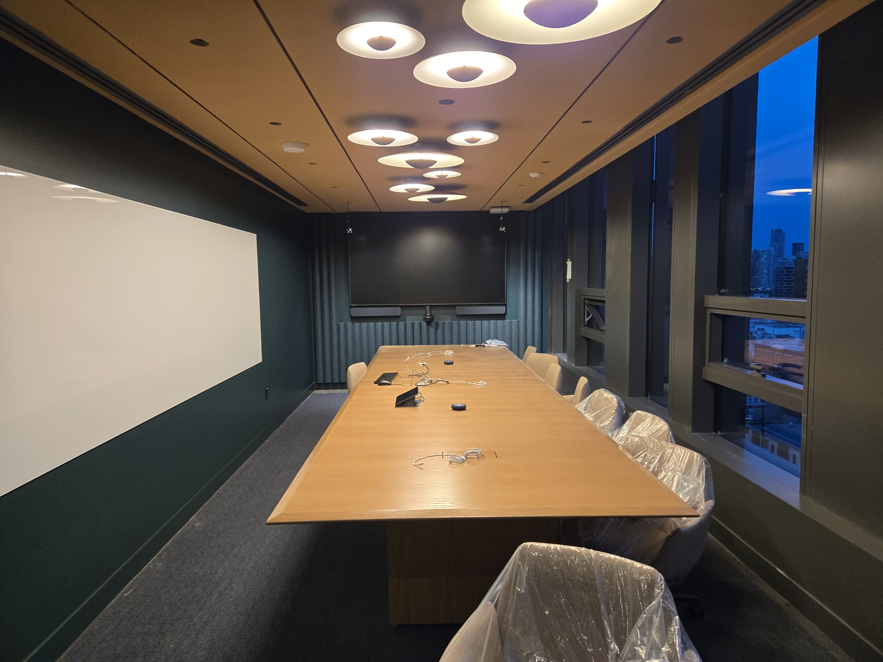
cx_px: 442
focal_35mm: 23
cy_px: 331
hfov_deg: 73.9
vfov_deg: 58.9
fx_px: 587
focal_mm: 5.4
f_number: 1.8
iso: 400
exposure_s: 1/120
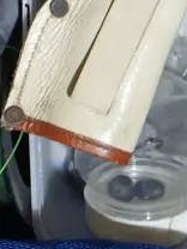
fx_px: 1419
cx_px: 44
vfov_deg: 9.7
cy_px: -152
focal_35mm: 197
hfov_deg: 7.5
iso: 500
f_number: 4.4
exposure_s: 1/60
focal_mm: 20
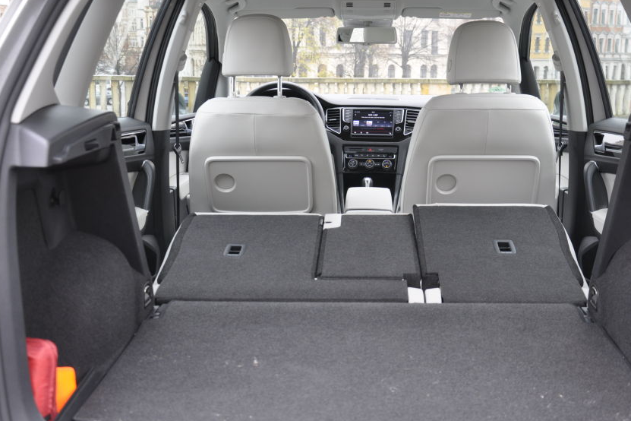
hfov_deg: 41.1
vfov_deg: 28.1
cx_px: 347
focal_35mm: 48
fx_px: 841
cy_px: 213
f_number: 5
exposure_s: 1/25
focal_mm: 26
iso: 400
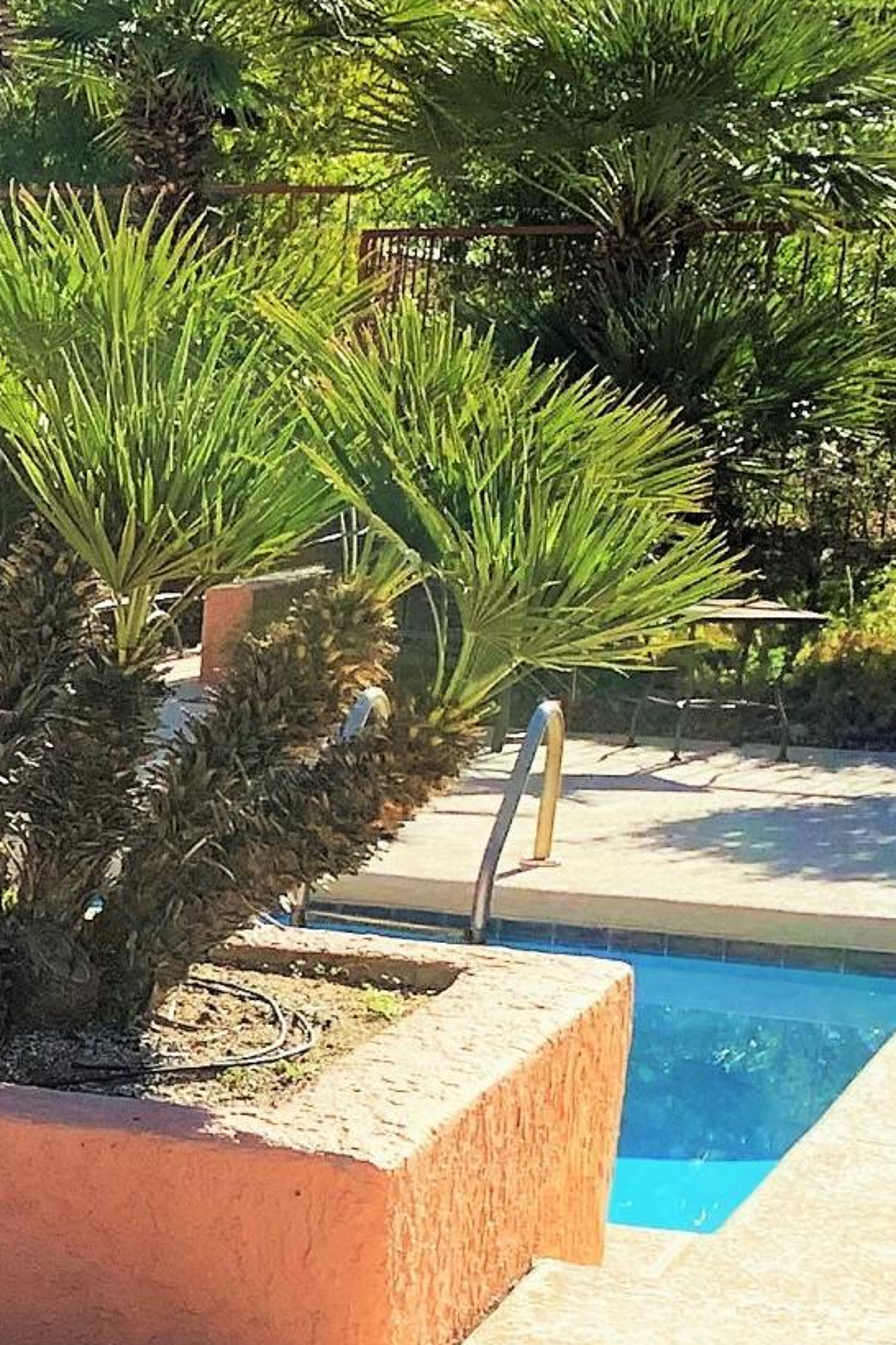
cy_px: 1148
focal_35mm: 99
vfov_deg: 20.3
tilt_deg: -13.3
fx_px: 3696
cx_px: -1277
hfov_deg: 11.4
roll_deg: -0.1
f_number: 1.8
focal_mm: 4.25
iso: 25
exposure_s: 1/1368
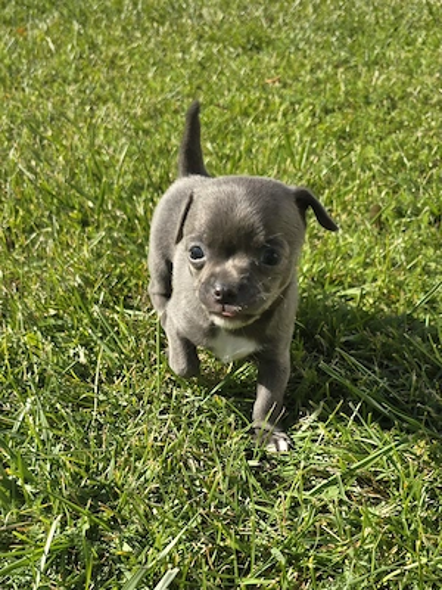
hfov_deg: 58.9
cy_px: 295
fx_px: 392
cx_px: 221
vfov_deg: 73.9
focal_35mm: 23
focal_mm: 6.3
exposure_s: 1/526
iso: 12
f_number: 1.7
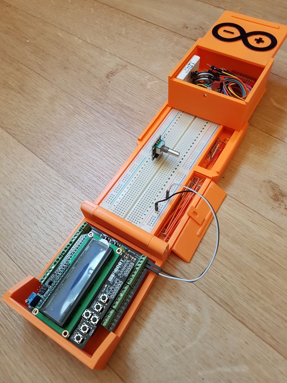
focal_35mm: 26
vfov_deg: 67.3
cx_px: 144
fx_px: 287
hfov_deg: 53.1
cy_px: 192
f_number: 1.7
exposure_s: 1/20
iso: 200
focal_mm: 4.2
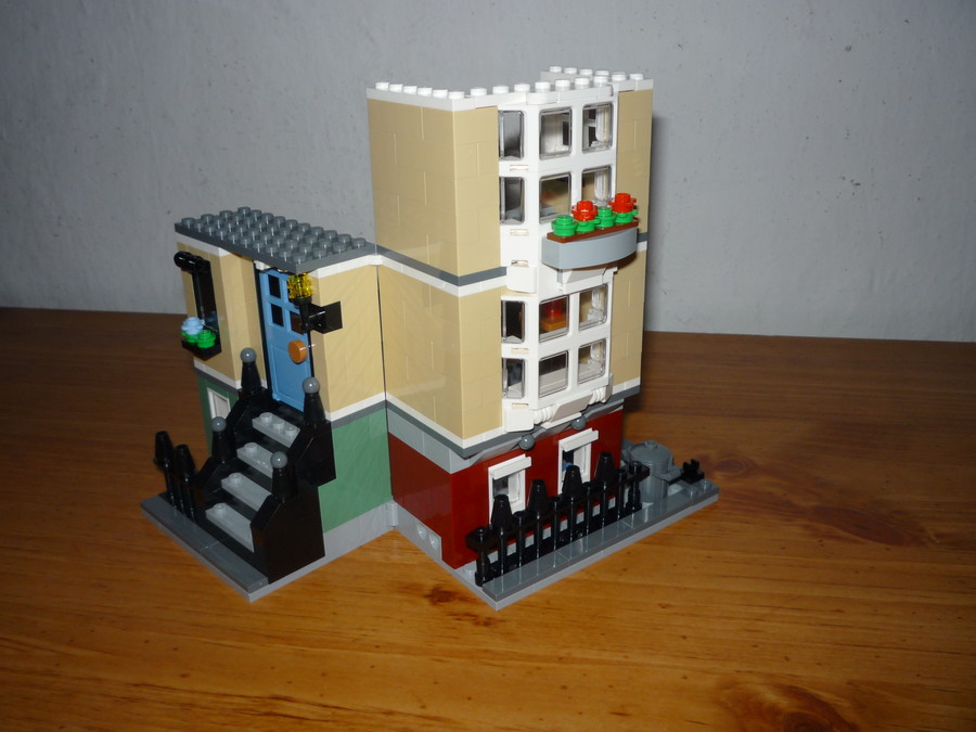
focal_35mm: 32
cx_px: 488
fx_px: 902
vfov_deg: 44.2
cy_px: 366
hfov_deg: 56.8
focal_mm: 5.2
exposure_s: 1/30
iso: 100
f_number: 4
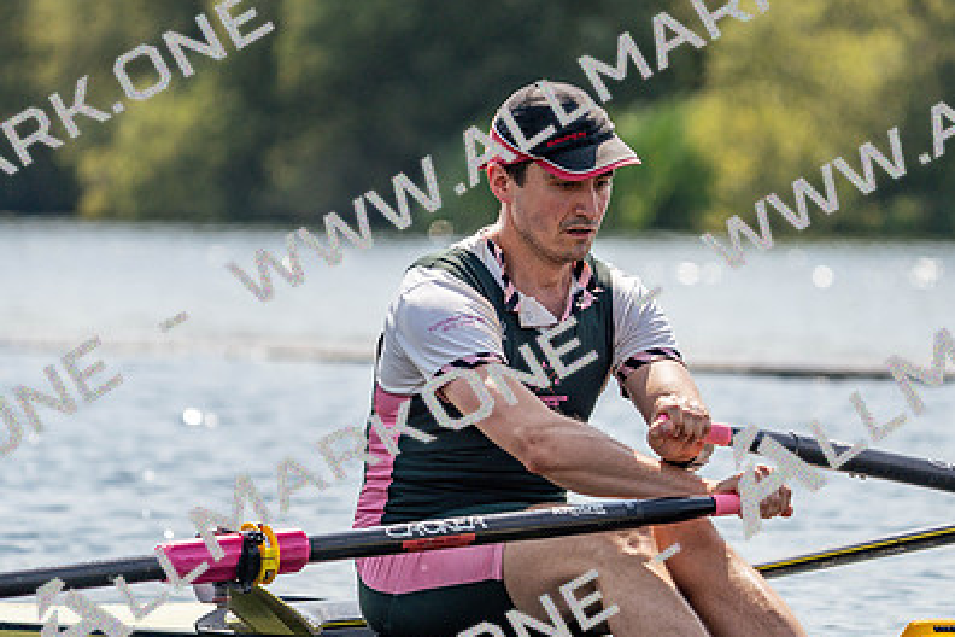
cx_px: 526
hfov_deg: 5.4
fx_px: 10053
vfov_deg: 3.6
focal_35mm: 379
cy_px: 310
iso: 200
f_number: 5.6
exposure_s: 1/1600
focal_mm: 259
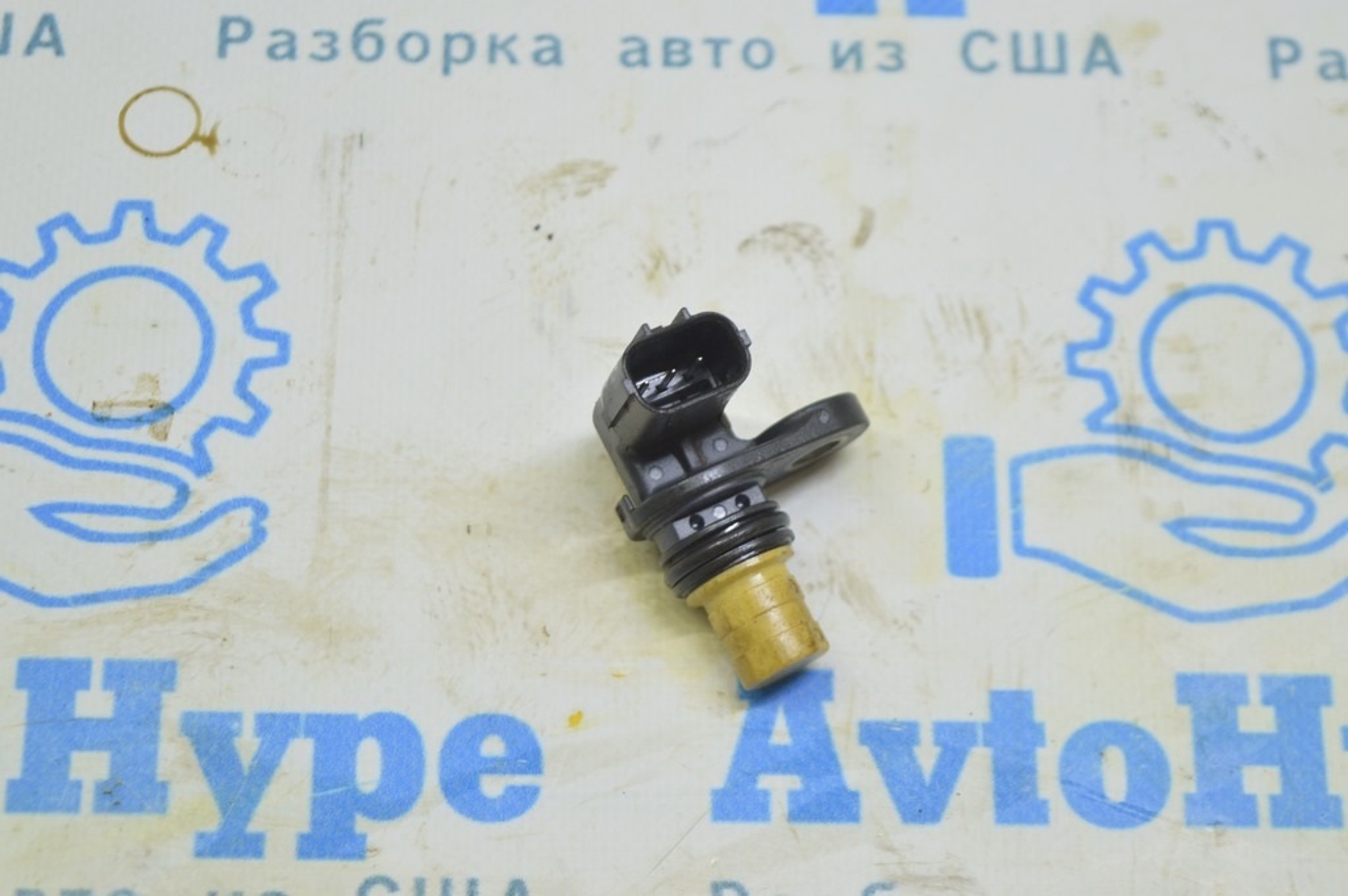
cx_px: 674
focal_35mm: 82
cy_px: 448
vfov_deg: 16.5
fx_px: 3087
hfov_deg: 24.6
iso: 400
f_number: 5.6
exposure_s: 1/20
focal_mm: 55
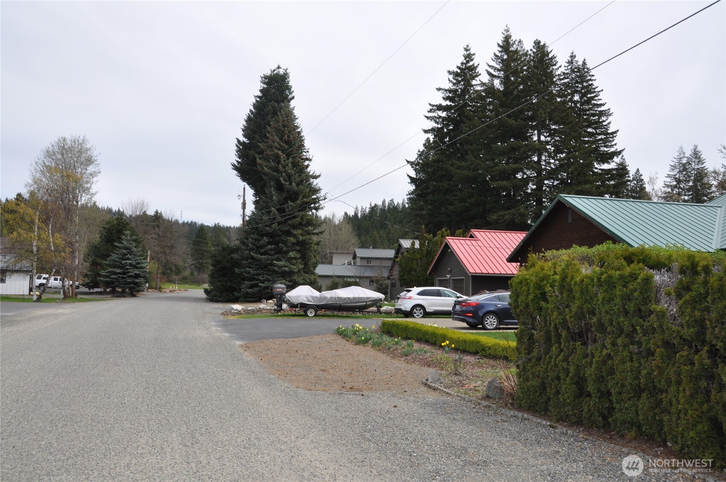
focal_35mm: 30
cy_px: 241
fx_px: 604
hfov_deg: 62.0
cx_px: 363
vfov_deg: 43.5
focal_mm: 20
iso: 200
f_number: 11
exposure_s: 1/200
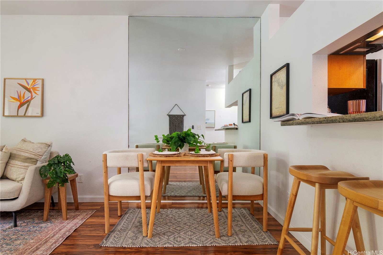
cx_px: 192
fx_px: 207
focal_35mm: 20
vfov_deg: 63.2
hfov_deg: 85.4
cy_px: 128
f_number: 8
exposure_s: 1/3
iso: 200
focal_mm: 13
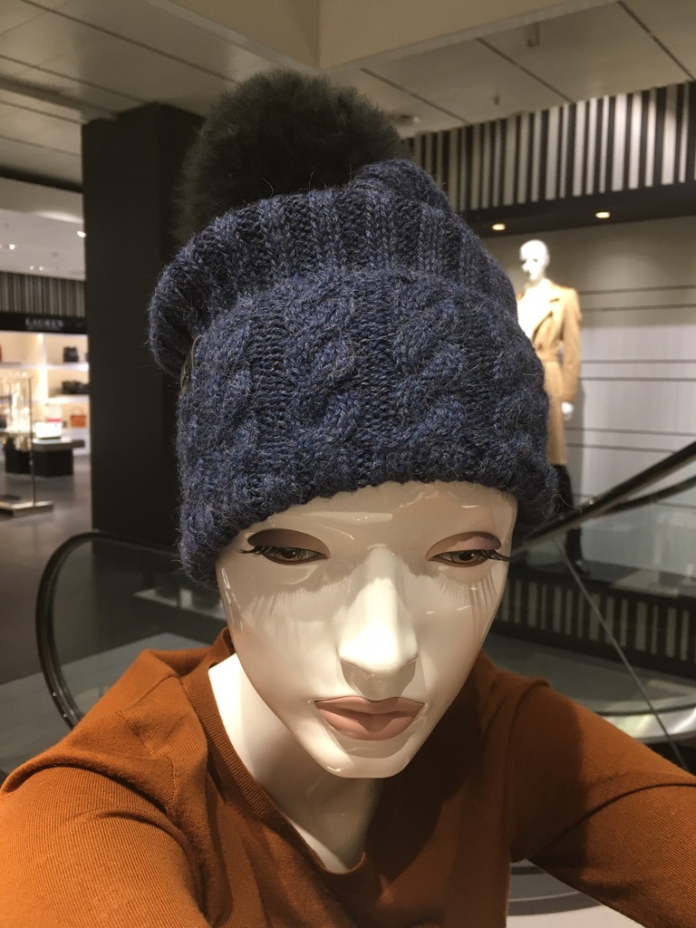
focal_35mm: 29
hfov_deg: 48.2
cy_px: 464
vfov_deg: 61.7
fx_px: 777
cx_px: 348
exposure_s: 1/33
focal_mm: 4.15
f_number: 2.2
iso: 50
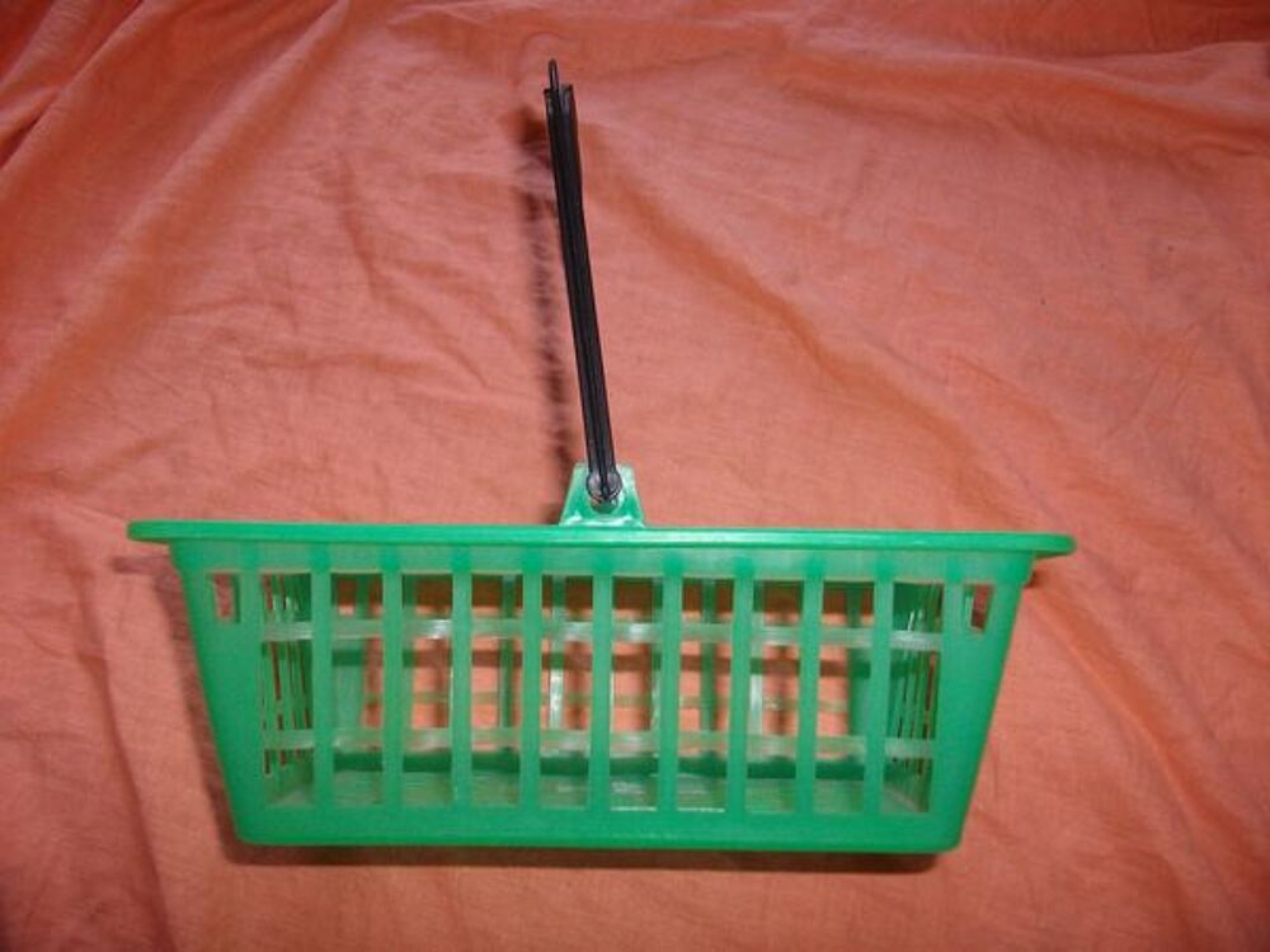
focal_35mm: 32
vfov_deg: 44.2
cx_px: 635
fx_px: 1174
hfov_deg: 56.8
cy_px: 476
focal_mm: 5.7
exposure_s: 1/125
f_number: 2.9
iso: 125
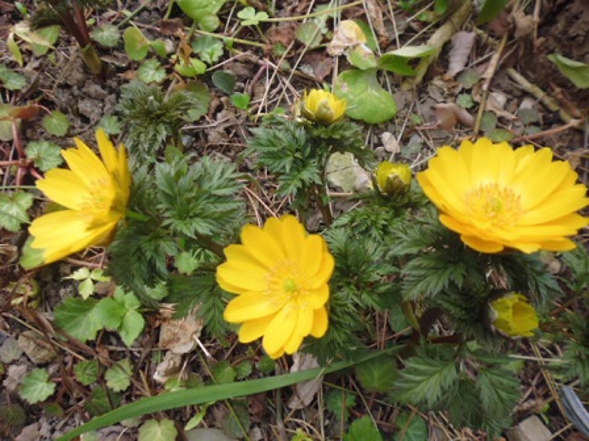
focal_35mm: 24
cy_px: 220
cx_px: 294
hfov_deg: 71.6
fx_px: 408
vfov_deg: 56.8
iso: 100
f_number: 2.8
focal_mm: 4.3
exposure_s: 1/80
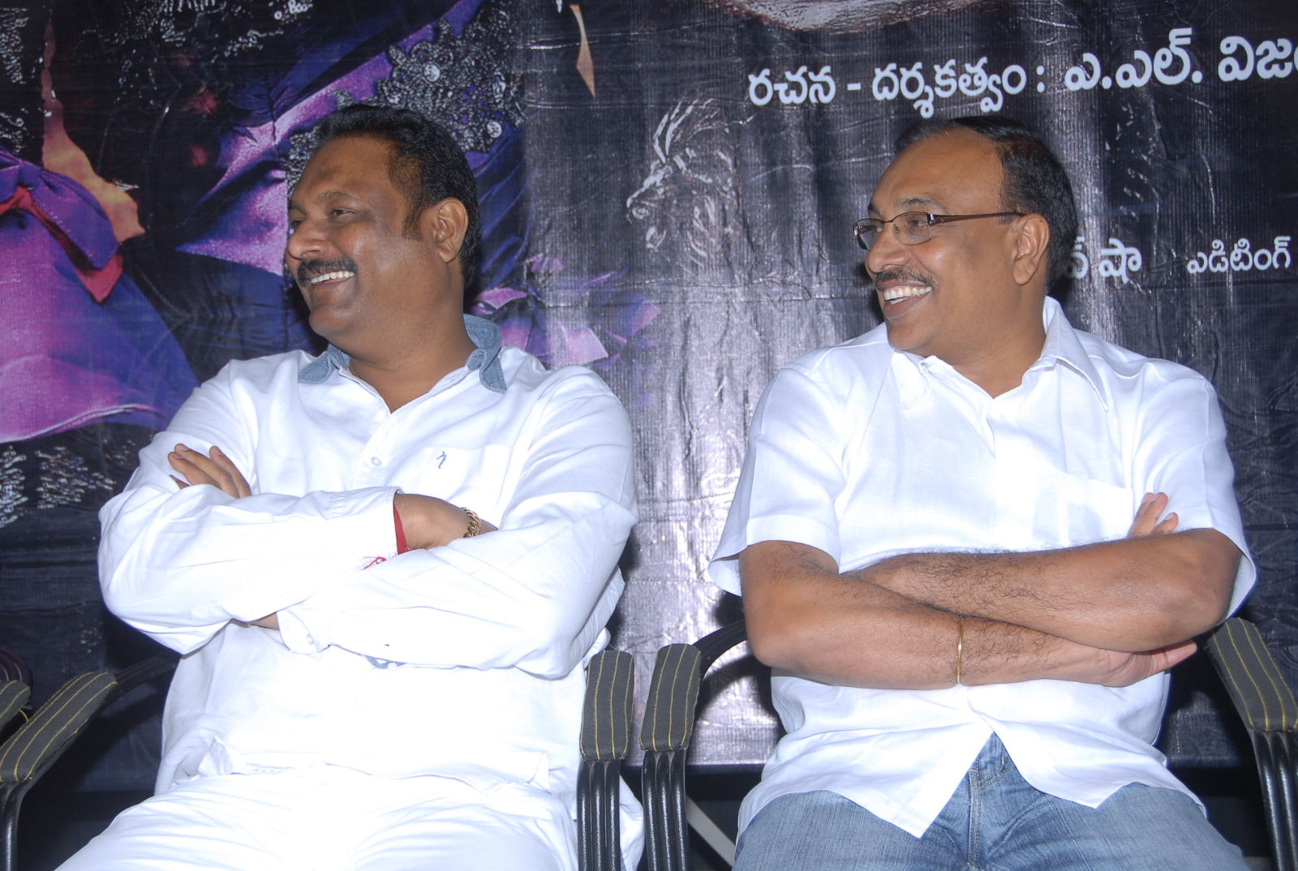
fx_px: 2601
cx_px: 649
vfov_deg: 19.0
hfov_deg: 28.0
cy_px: 436
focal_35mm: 72
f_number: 5.6
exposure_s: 1/125
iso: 200
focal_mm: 48
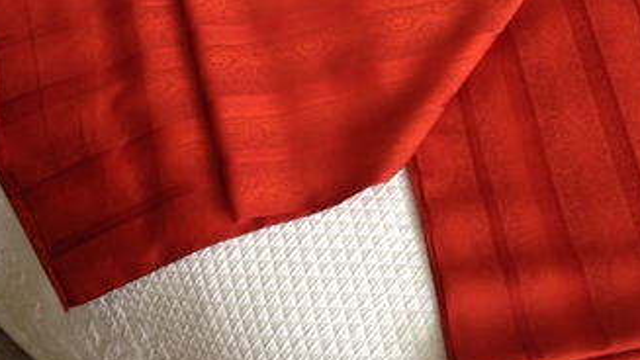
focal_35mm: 66
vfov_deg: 17.9
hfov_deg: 31.7
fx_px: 1120
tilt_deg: -55.6
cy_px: 20
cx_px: 415
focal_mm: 4.12
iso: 80
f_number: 2.4
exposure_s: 1/20
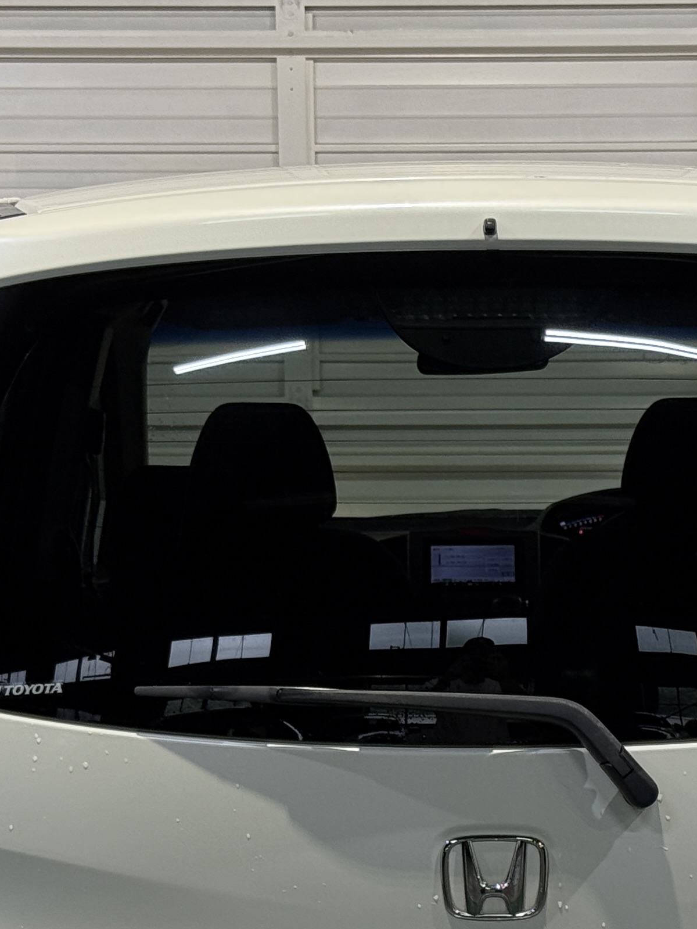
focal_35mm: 121
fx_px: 3247
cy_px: 863
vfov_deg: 16.0
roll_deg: +0.1
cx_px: 498
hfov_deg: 12.2
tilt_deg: -10.3
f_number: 1.78
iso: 125
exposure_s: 1/60
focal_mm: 6.76
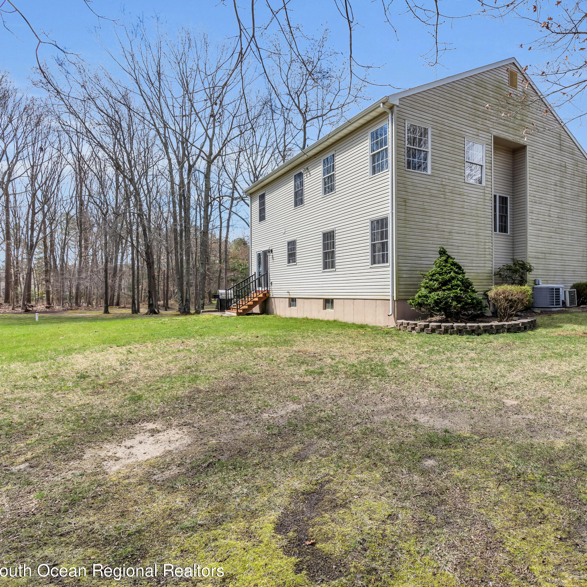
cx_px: 349
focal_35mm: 21
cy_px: 296
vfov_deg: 72.1
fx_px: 403
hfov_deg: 71.5
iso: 200
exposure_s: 1/400
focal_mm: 16
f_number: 8
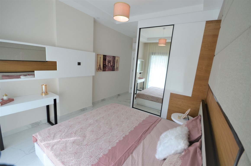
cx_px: 126
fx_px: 104
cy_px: 83
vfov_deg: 77.1
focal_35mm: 15
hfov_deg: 100.5
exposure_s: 1/125
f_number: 5.6
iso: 280
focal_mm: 10
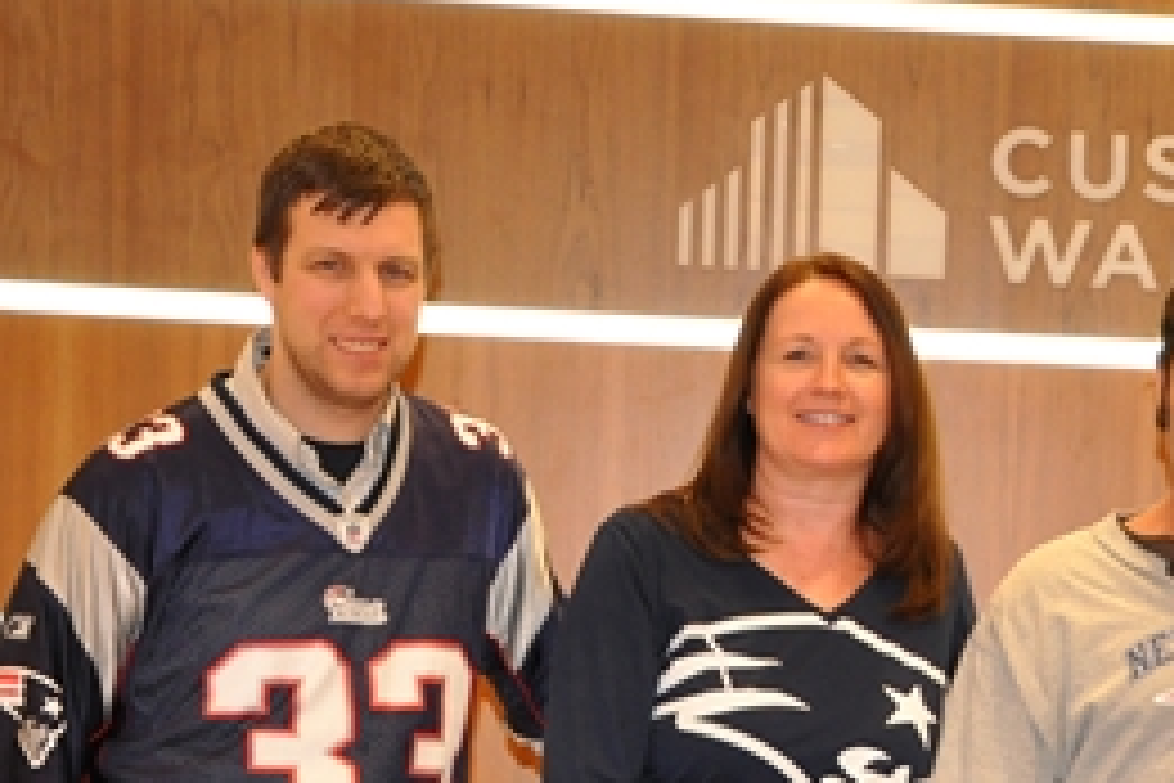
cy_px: 882
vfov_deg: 9.3
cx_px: 1286
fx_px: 4774
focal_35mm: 146
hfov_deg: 13.7
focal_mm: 35
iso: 800
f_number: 4.5
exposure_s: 1/60
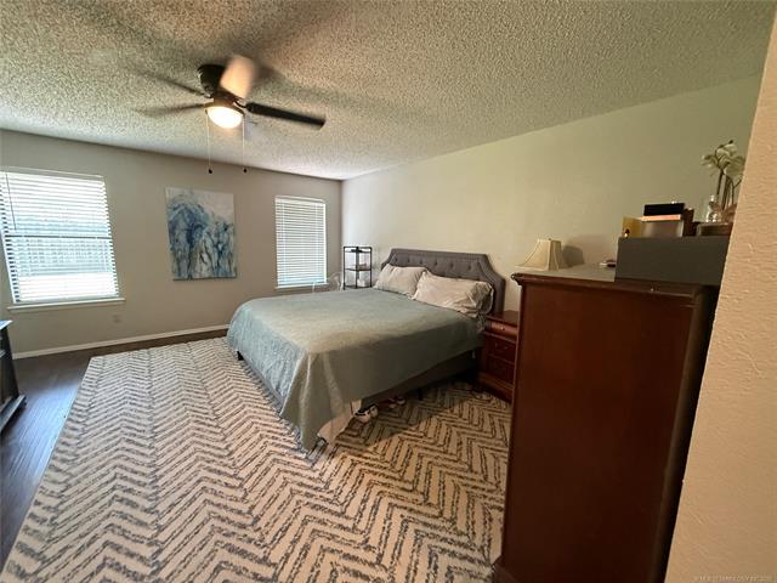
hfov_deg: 102.1
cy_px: 292
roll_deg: -0.7
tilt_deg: -8.3
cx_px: 388
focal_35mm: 14
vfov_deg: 85.7
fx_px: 314
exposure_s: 1/60
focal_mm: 2.22
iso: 800
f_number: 2.2
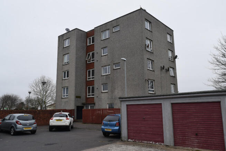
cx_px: 113
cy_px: 76
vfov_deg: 41.8
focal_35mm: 32
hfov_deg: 59.5
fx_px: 198
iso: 320
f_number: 8
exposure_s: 1/250
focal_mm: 21
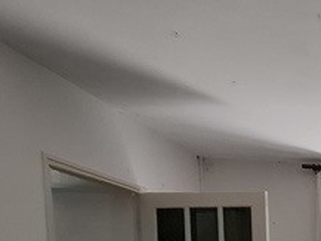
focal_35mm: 48
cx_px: 519
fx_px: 445
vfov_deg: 26.1
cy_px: 309
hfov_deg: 25.4
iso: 50
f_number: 2.2
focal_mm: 1.74
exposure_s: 1/50
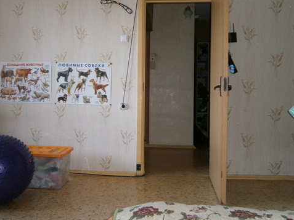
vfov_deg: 46.7
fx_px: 255
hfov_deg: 59.9
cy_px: 96
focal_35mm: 30
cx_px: 139
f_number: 2.8
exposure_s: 1/30
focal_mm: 4.7
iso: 125
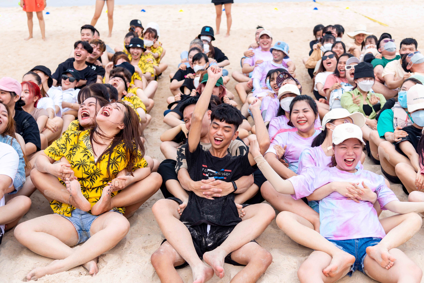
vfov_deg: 28.1
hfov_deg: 41.1
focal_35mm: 48
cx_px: 212
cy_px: 142
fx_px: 565
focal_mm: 48
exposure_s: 1/320
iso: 100
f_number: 4
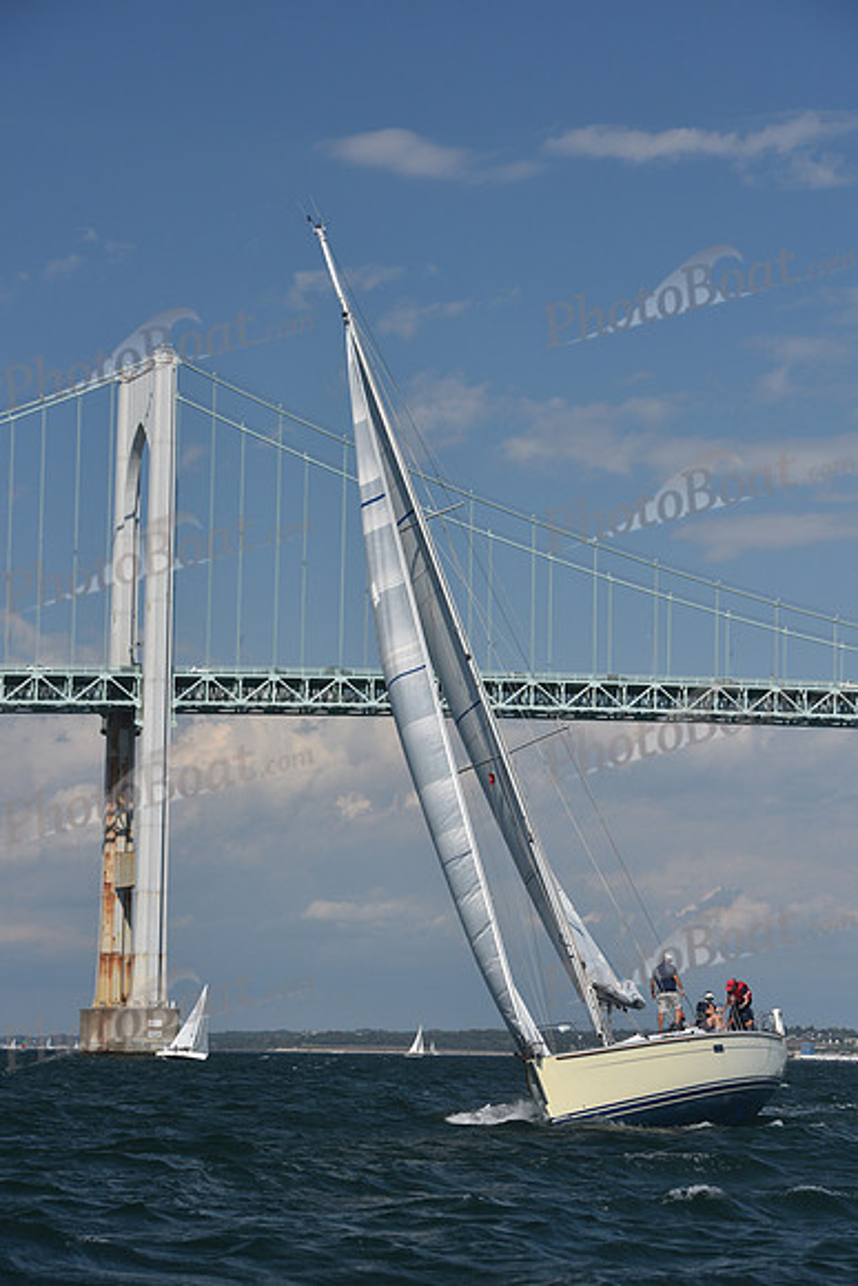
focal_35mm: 100
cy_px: 643
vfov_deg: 20.4
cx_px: 429
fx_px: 3573
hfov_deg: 13.7
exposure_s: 1/1000
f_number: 6.3
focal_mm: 100
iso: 250
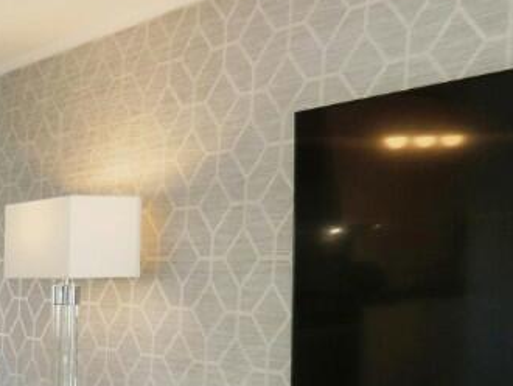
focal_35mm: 62
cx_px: -183
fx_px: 919
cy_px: 549
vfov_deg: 20.8
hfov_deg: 25.9
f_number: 2.8
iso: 100
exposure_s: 1/60
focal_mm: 3.6
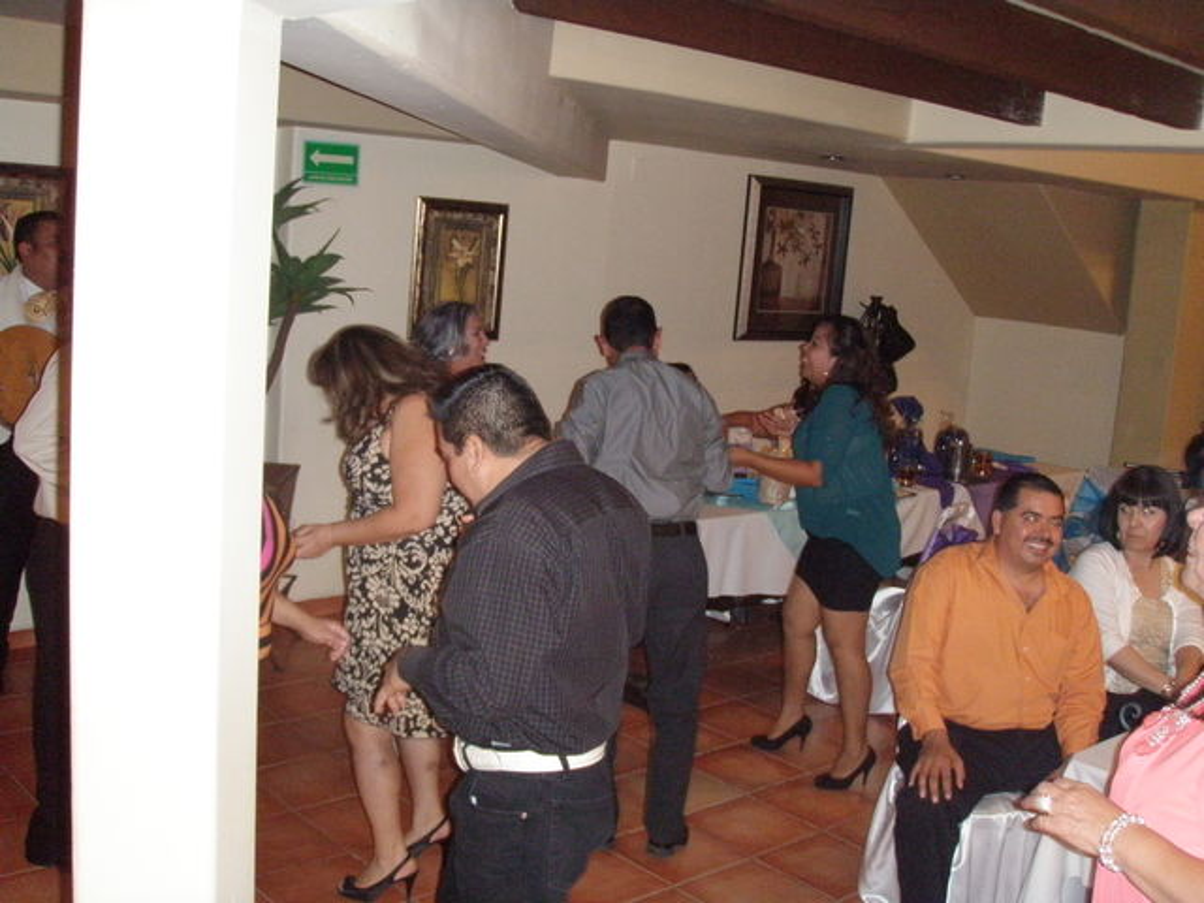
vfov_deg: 37.7
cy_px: 452
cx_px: 602
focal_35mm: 38
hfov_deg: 49.0
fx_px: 1322
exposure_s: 1/30
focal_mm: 6.7
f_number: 3.5
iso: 500
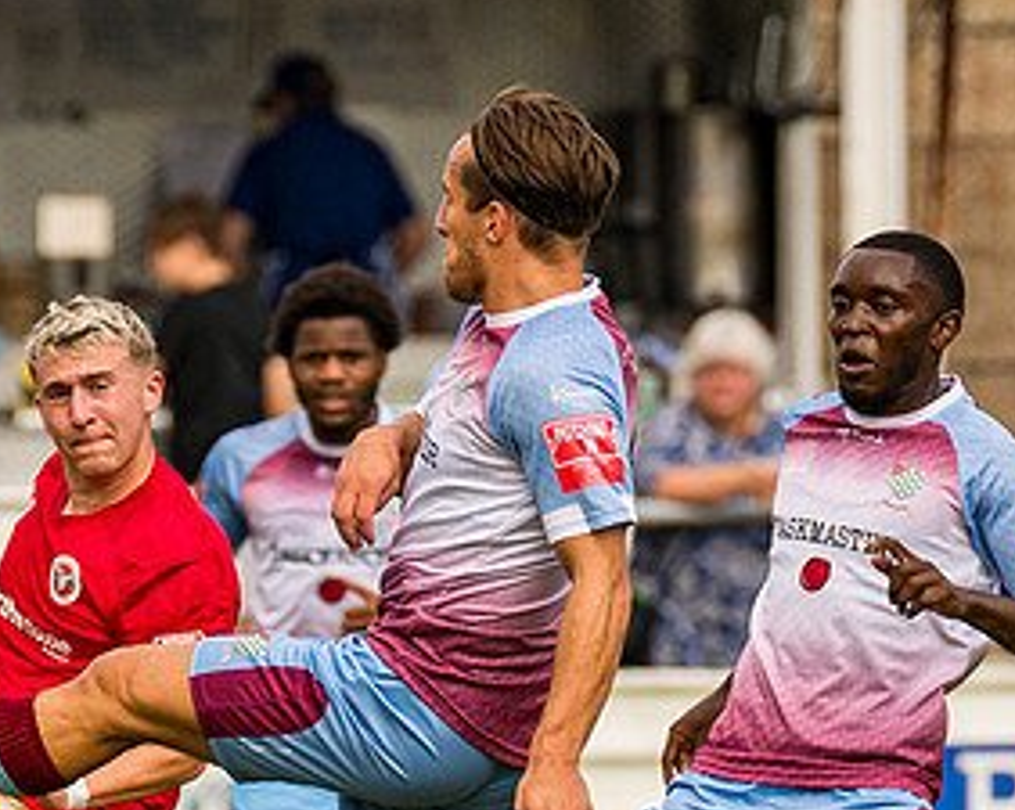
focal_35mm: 1268
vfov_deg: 1.2
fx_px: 38051
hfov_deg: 1.5
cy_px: 775
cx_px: -208
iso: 640
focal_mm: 270
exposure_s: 1/4000
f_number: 4
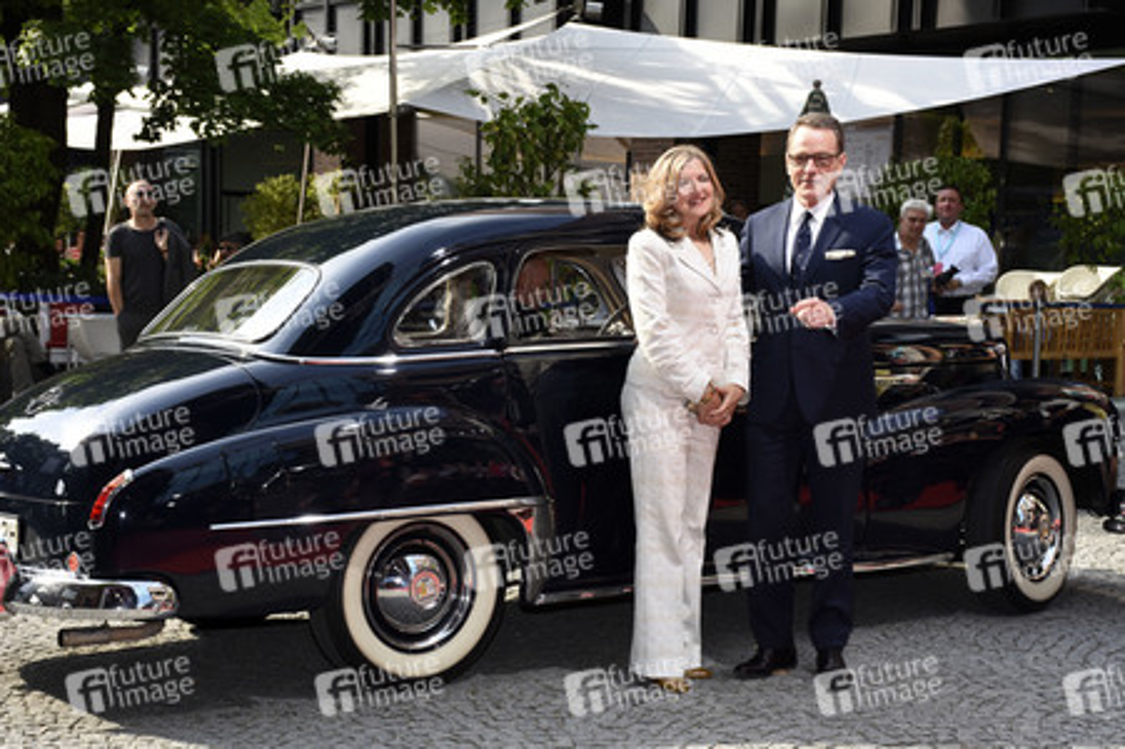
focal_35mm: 63
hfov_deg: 31.9
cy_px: 374
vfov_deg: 21.5
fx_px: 1967
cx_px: 562
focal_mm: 42
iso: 200
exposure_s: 1/160
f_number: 7.1
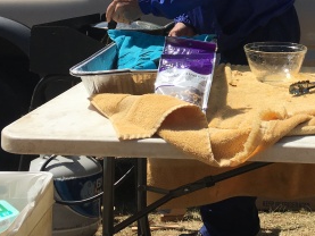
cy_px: 0
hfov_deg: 28.1
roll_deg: -3.7
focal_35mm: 67
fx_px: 610
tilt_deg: -3.4
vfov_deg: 21.2
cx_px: 267
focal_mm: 4.15
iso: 25
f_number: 2.2
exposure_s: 1/2481
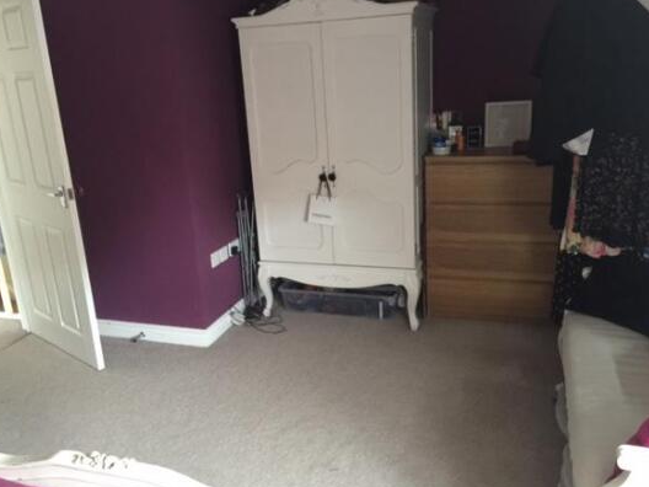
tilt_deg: -19.3
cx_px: 321
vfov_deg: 44.2
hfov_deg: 56.8
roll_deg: +2.7
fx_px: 600
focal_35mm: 32
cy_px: 249
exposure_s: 1/4
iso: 125
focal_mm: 4.15
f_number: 2.2
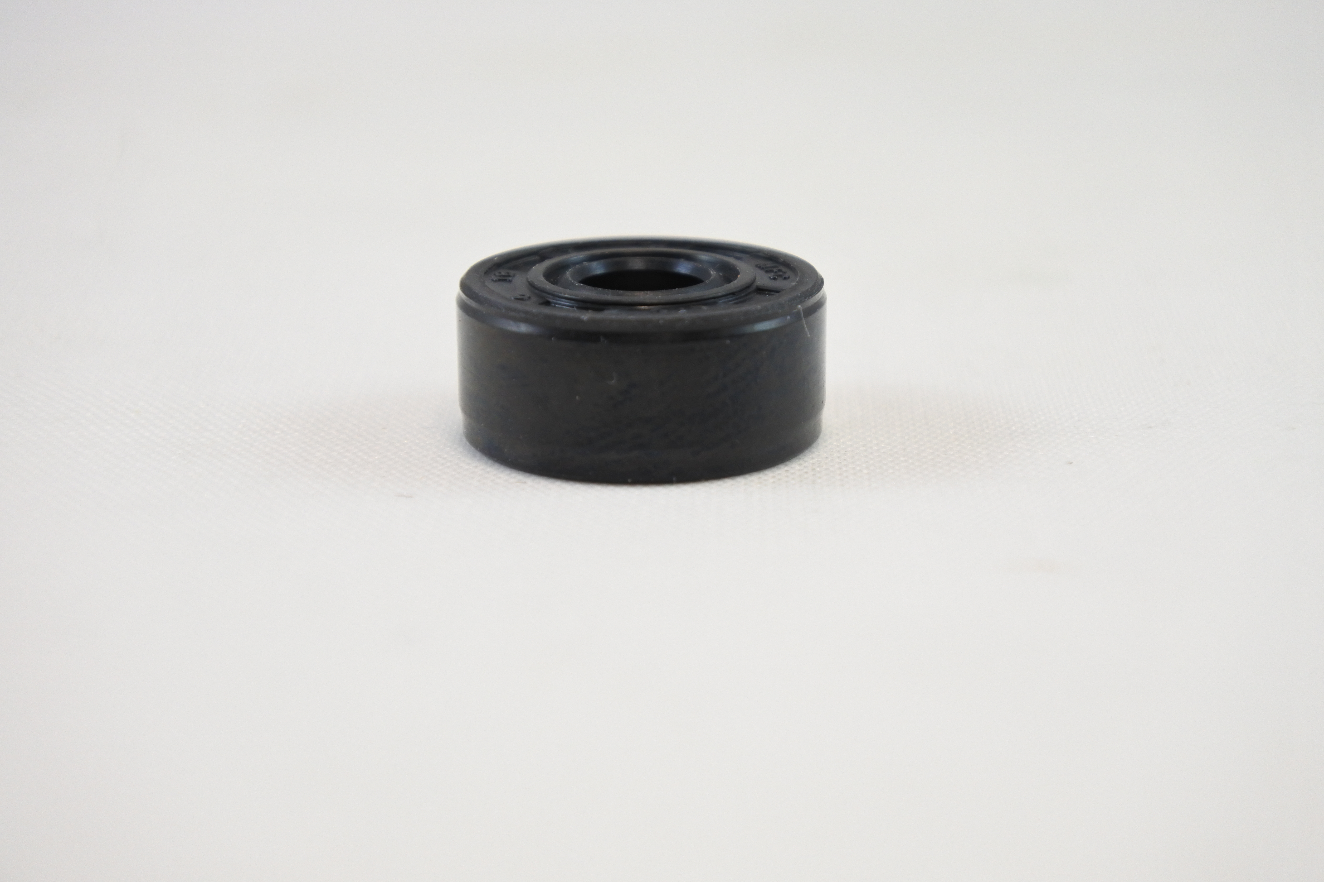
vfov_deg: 16.9
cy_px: 441
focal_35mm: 81
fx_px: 2979
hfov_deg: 25.1
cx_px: 662
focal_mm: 30
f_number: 5.6
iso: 560
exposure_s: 1/125
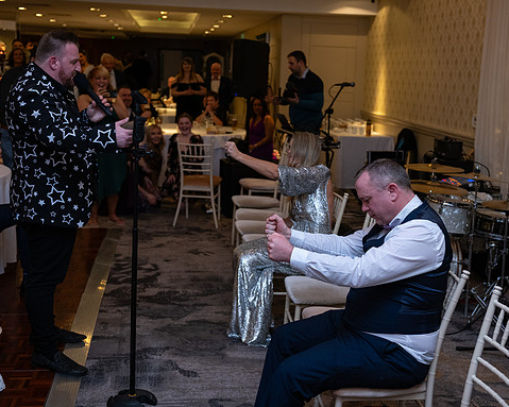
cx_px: 270
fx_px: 753
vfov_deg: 30.2
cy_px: 205
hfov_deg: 37.3
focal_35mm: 50
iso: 1000
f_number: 3.5
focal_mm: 44
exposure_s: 1/160
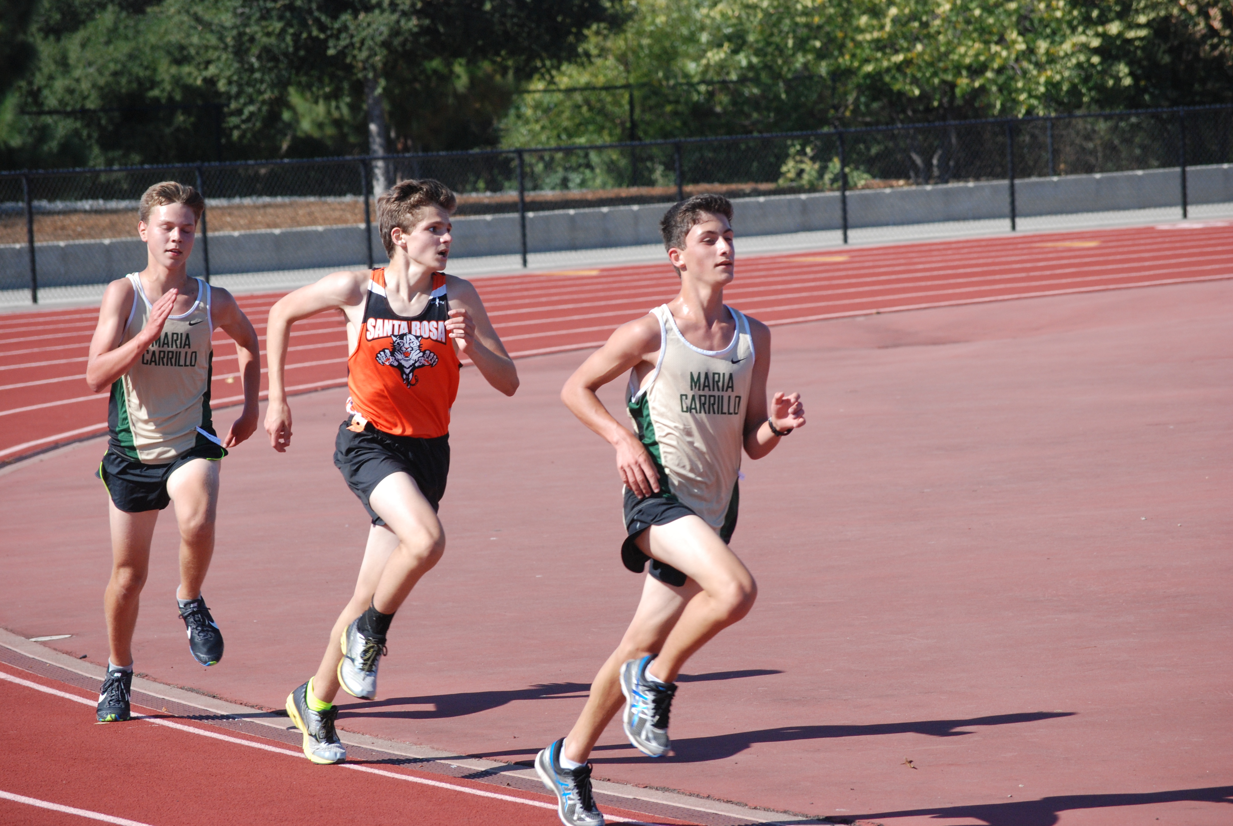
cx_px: 616
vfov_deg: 9.4
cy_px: 413
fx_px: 5041
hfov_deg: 13.9
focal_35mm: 147
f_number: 7.1
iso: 400
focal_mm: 98
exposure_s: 1/800
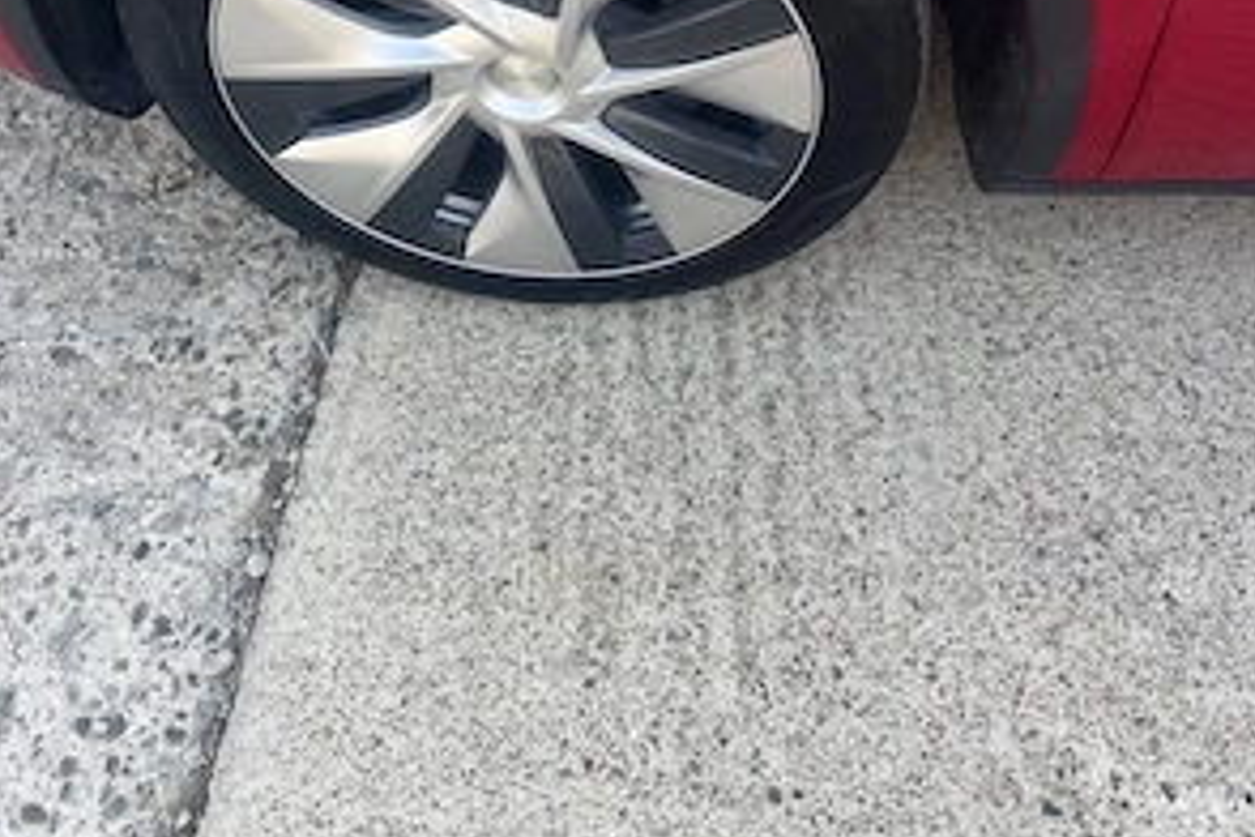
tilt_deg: -44.6
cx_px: 636
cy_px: 68
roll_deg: -2.7
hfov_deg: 55.8
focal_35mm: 34
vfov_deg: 36.3
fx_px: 1185
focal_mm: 6.76
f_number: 1.78
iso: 100
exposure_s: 1/888
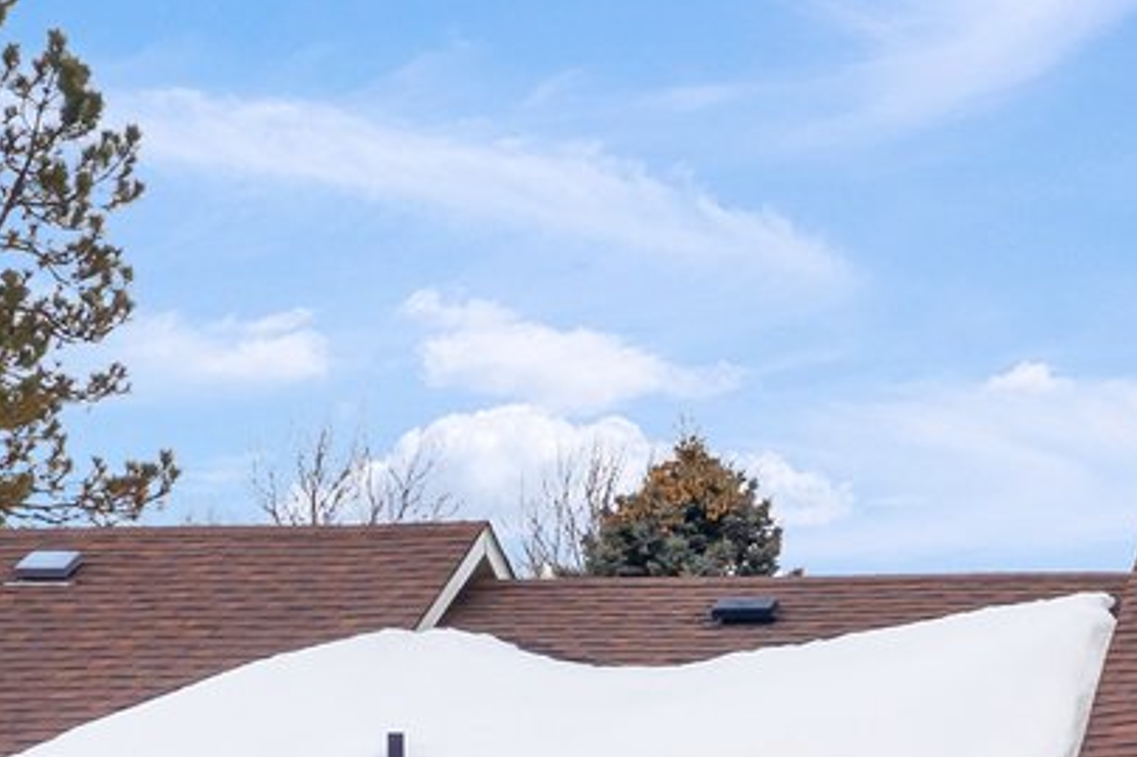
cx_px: 1258
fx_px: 4483
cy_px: 1038
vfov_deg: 9.5
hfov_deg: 14.1
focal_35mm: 142
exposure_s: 1/320
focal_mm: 10.26
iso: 100
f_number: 5.6
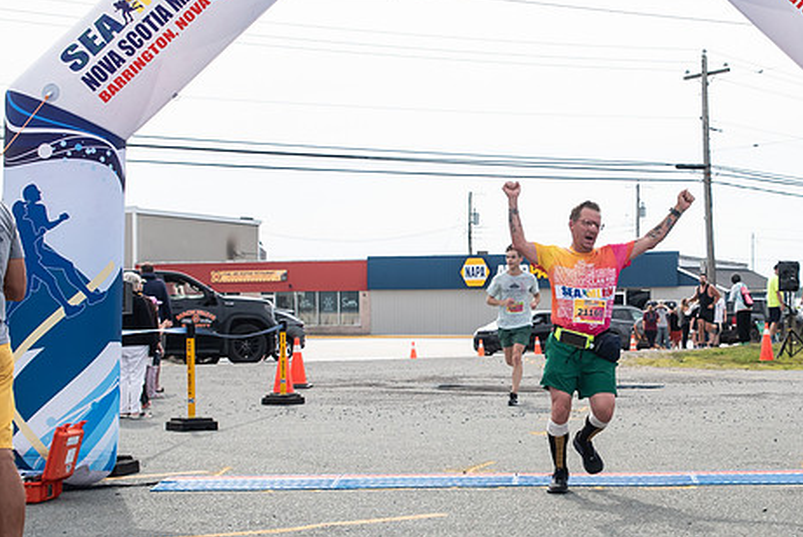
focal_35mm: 77
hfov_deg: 26.0
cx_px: 589
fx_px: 1719
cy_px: 280
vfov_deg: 17.7
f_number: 4
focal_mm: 35
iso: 800
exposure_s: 1/3200
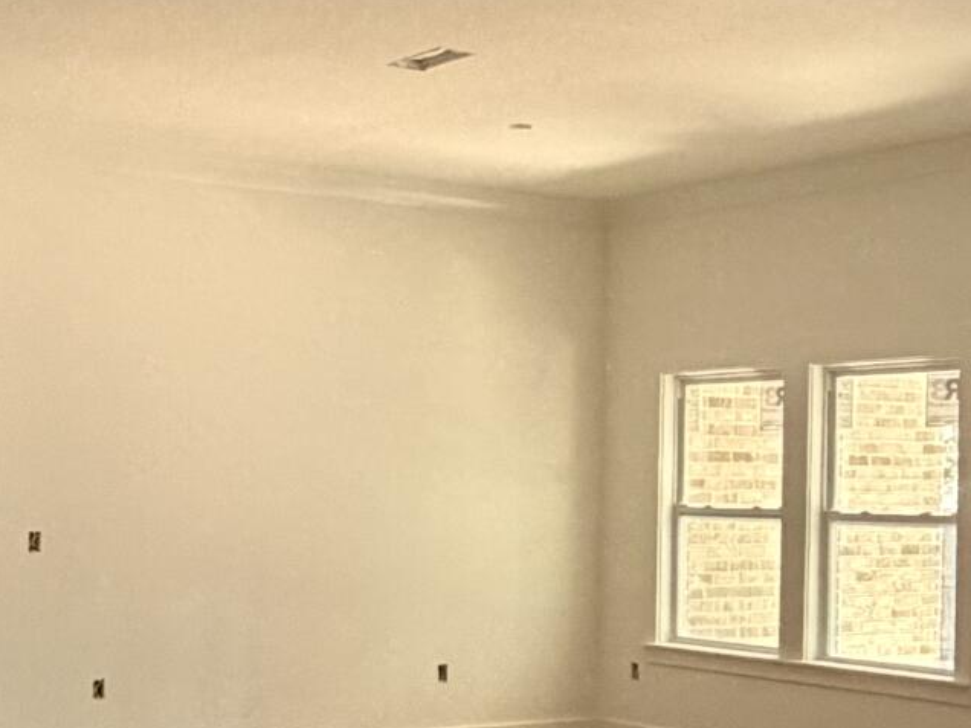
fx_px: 1851
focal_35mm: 66
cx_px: 305
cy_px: 502
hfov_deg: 29.1
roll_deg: -0.7
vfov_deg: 22.1
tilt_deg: -0.9
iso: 640
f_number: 2.2
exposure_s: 1/60
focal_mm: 2.22
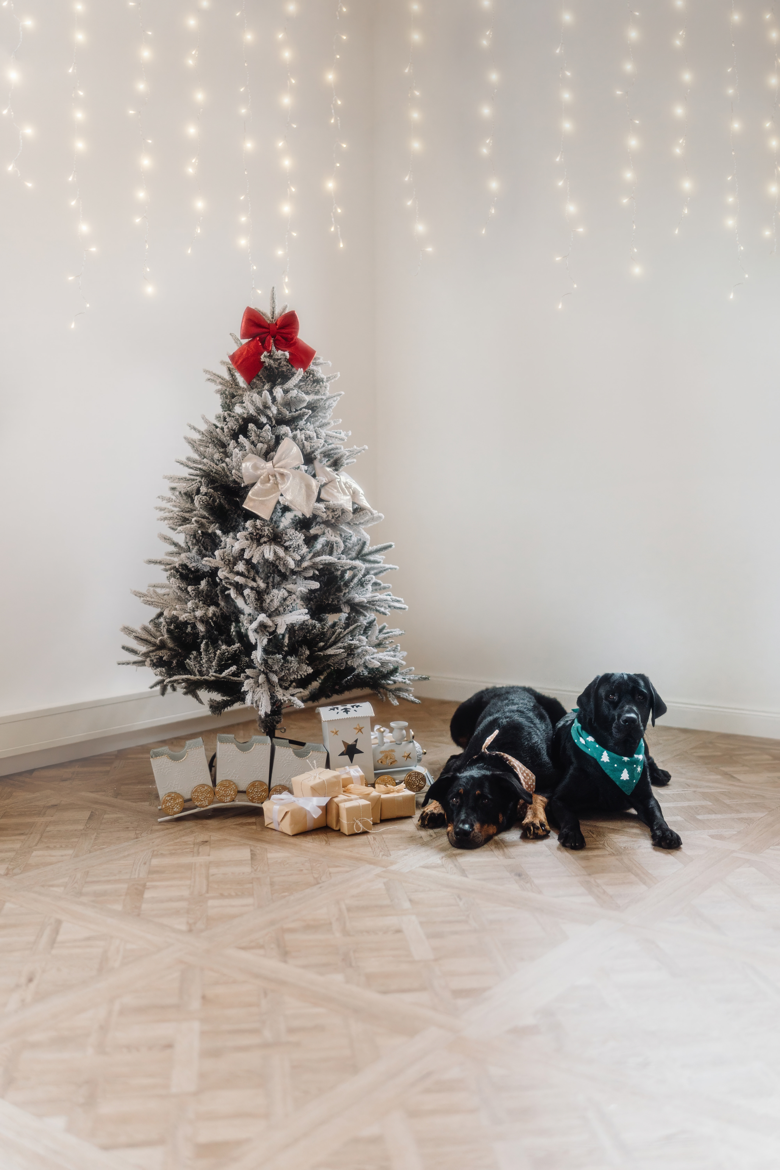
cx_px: 390
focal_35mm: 35
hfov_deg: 37.9
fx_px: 1137
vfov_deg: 54.4
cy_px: 585
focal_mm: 35
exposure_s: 1/500
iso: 1000
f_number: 1.2
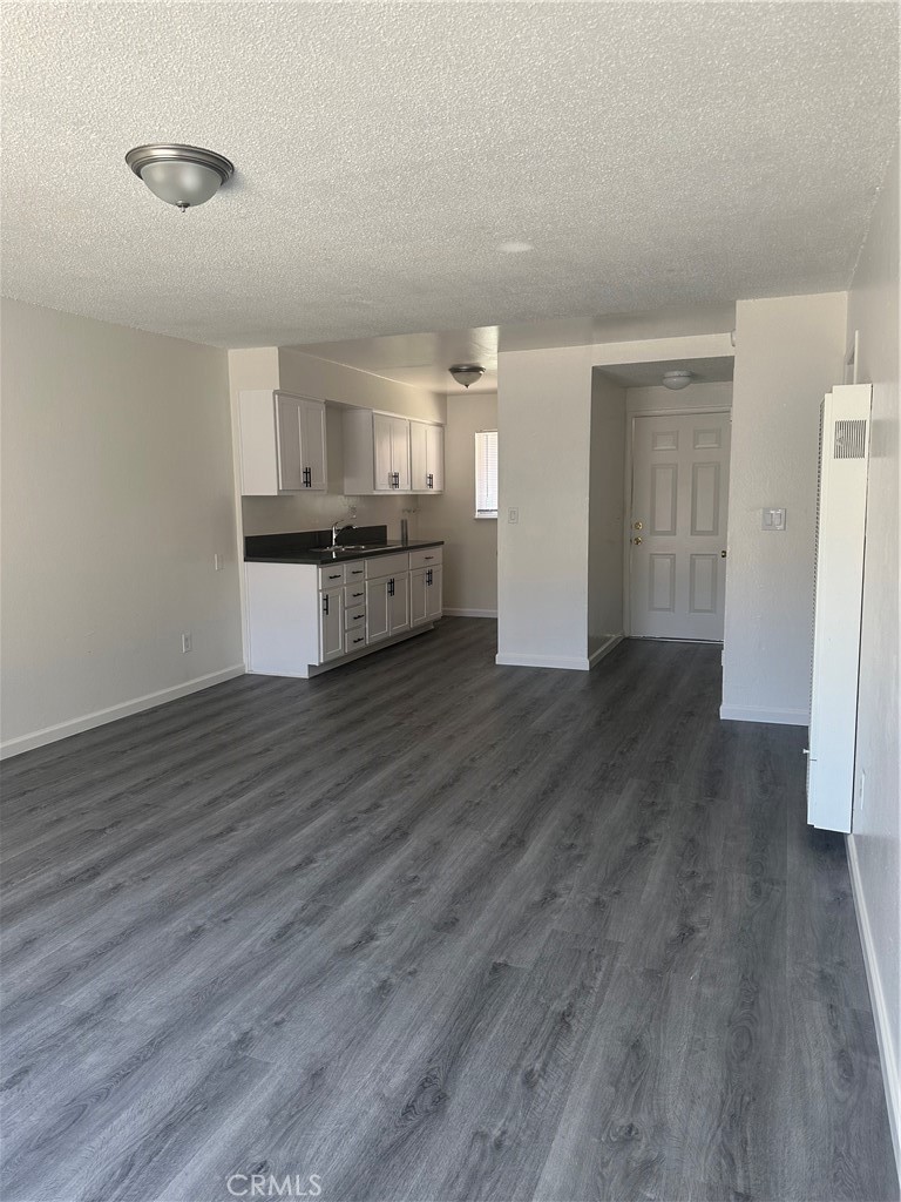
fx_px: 833
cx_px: 450
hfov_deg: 56.8
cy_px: 601
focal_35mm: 24
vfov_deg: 71.6
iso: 125
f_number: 1.78
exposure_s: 1/121
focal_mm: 6.86
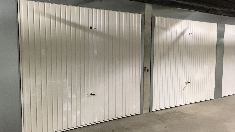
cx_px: 116
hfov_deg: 59.5
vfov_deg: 35.6
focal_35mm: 33
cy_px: 64
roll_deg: +0.7
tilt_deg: -7.4
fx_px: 206
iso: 200
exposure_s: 1/20
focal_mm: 4.15
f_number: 2.2
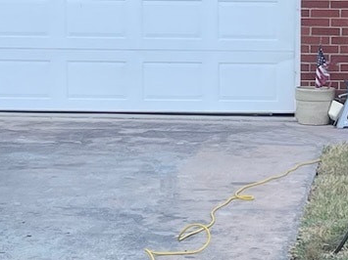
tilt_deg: -9.2
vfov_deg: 9.8
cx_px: 359
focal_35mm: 150
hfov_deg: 13.0
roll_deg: -0.2
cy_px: 235
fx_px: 1507
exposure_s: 1/396
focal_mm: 4.2
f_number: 1.6
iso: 32
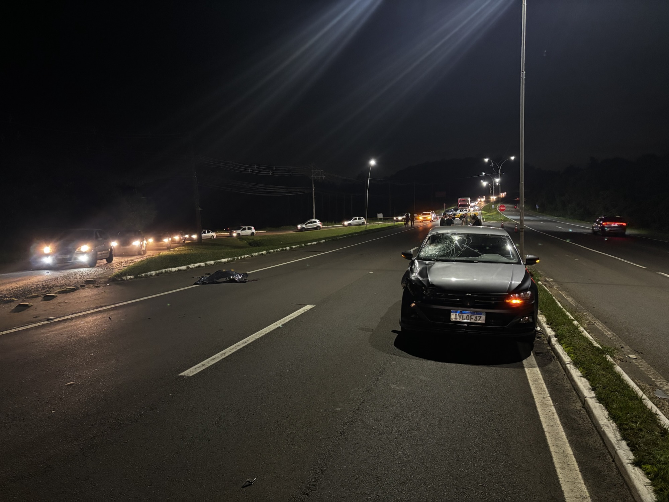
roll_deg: -0.1
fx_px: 502
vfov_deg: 53.1
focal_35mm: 26
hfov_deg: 67.3
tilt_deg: -4.7
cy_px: 251
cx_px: 334
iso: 1000
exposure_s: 1/30
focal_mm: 5.96
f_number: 1.6
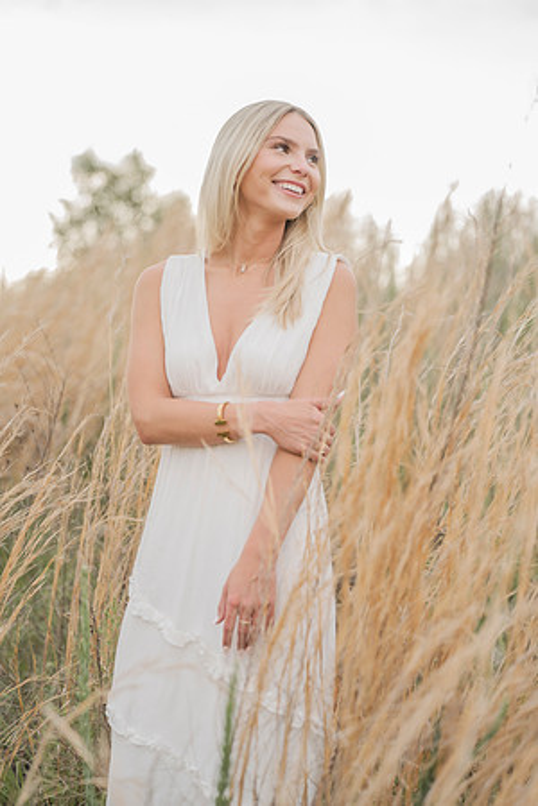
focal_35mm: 86
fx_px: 1928
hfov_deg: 15.9
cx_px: 269
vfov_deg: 23.6
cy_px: 403
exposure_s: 1/320
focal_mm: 86
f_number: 2.8
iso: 320
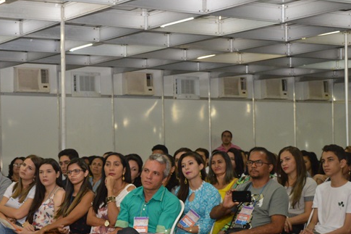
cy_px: 179
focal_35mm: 76
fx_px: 741
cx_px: 96
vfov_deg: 17.8
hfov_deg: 26.4
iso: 720
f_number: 3.8
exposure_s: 1/60
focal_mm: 24
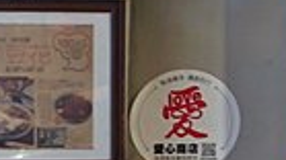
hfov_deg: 8.3
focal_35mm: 219
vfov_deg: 5.5
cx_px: 870
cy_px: -11
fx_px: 1660
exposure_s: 1/60
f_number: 2.5
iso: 200
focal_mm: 14
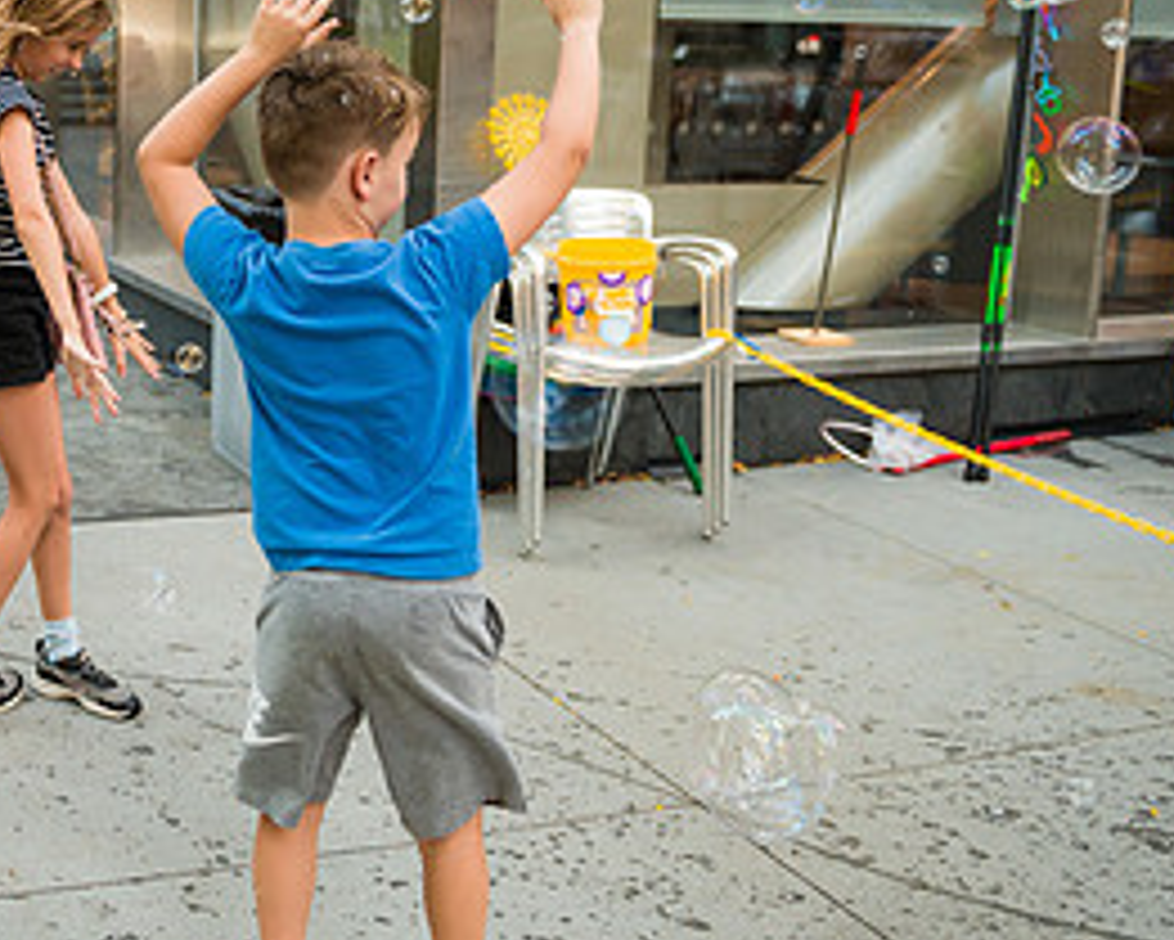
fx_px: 1738
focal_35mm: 50
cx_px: 198
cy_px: 333
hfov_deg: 35.8
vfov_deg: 30.1
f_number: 3.2
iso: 800
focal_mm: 24
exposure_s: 1/1600
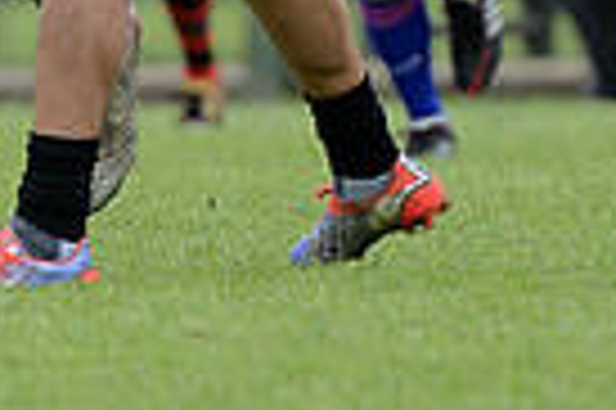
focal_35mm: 1144
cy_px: -376
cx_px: -423
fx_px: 19552
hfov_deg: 1.8
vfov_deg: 1.2
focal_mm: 270
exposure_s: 1/800
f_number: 4
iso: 400
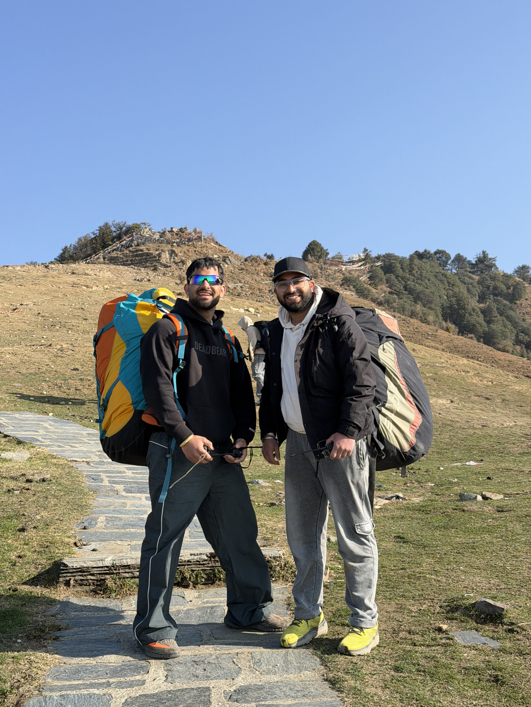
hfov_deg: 30.3
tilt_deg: +9.3
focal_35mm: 48
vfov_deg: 39.7
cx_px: 266
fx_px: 982
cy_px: 354
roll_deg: +1.0
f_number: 1.78
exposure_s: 1/2762
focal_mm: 6.76
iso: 64
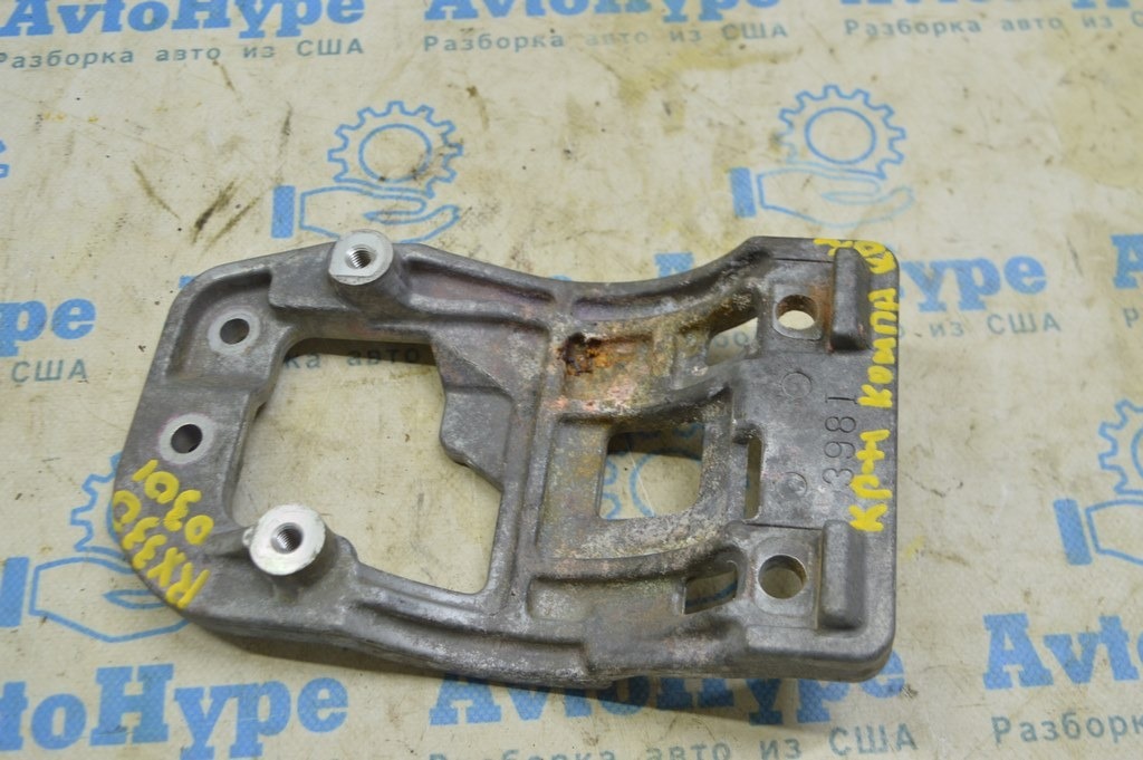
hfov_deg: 46.4
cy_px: 380
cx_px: 572
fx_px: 1332
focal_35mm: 42
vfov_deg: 31.8
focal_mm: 28
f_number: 5.6
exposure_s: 1/30
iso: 400
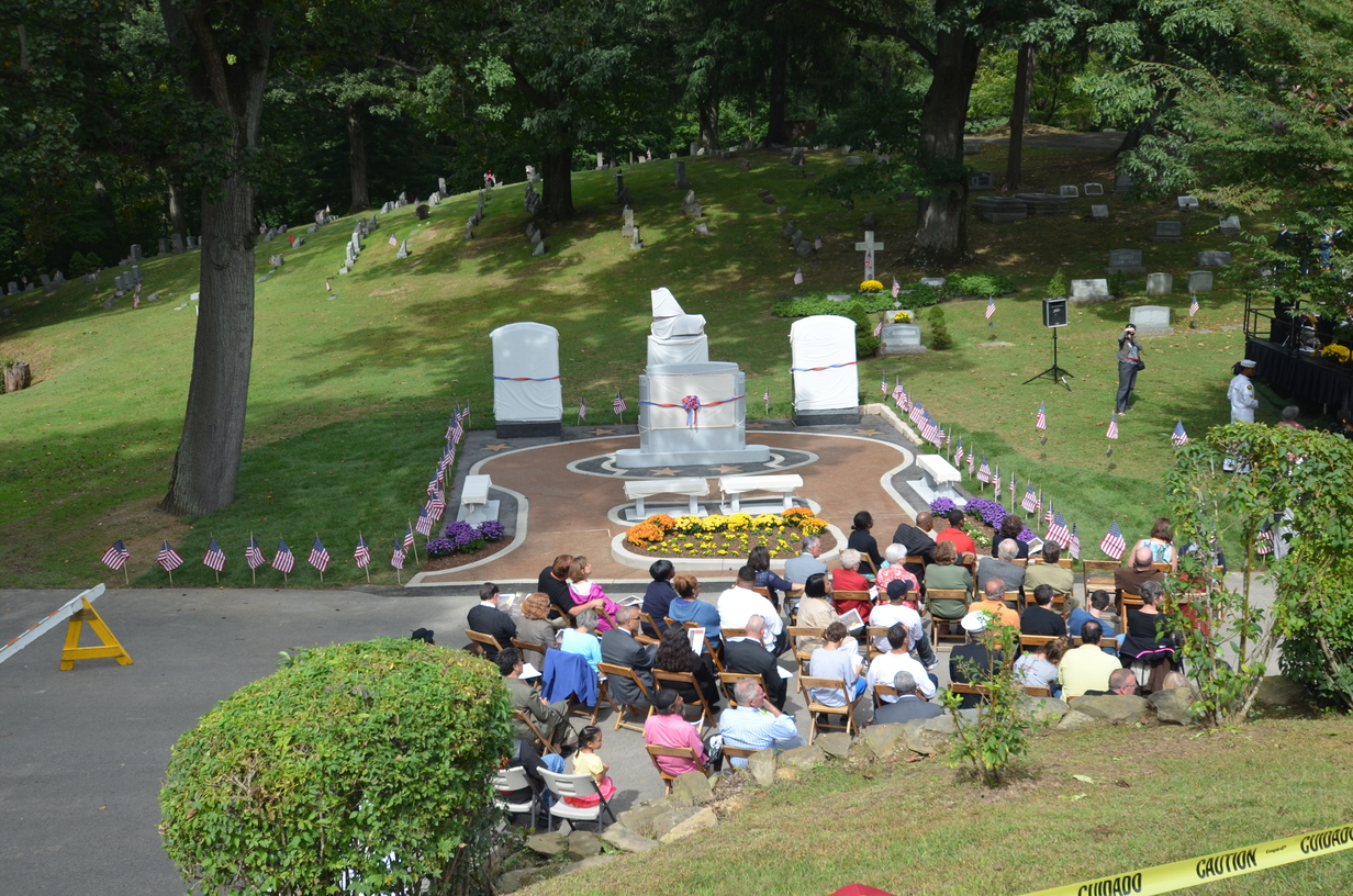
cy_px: 448
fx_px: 1350
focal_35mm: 36
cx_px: 676
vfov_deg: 36.7
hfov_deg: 53.2
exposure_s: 1/250
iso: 200
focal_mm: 24
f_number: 8
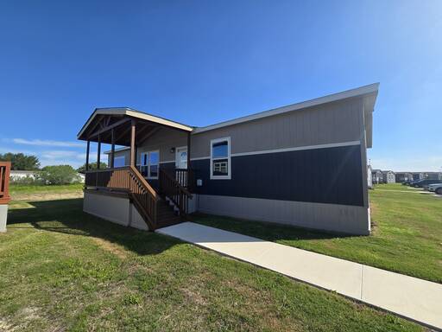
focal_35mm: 13
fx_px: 166
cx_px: 221
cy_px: 166
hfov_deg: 106.2
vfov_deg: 89.9
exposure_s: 1/1904
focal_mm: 2.2
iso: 50
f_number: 2.2
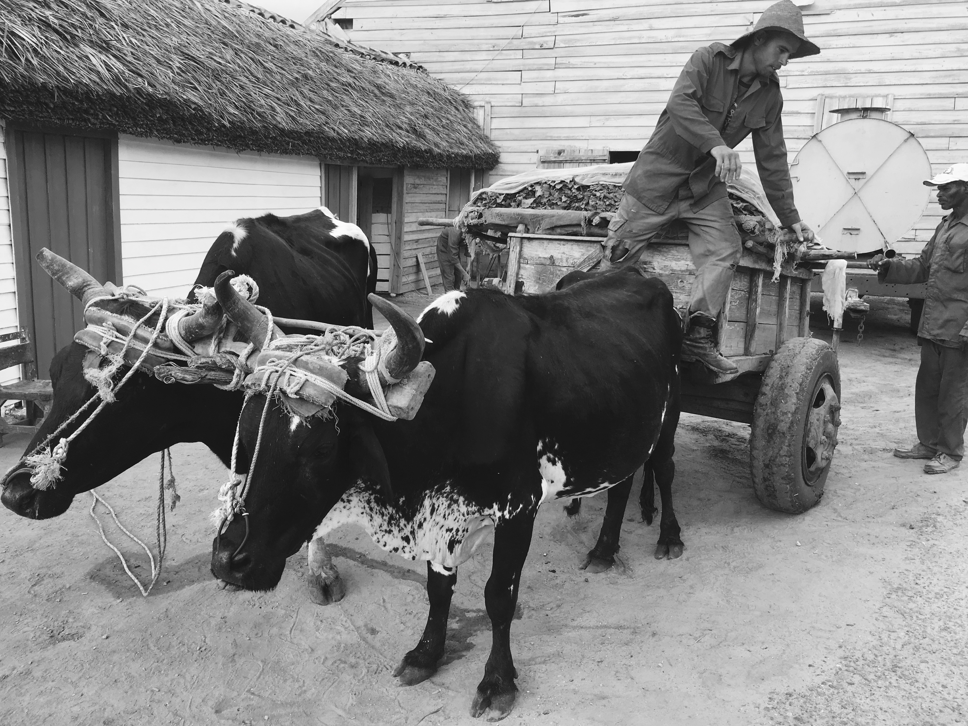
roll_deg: -0.8
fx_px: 811
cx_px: 484
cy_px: 363
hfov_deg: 61.7
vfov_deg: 48.2
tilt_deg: -11.5
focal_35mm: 29
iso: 25
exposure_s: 1/308
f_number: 2.2
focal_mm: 4.15
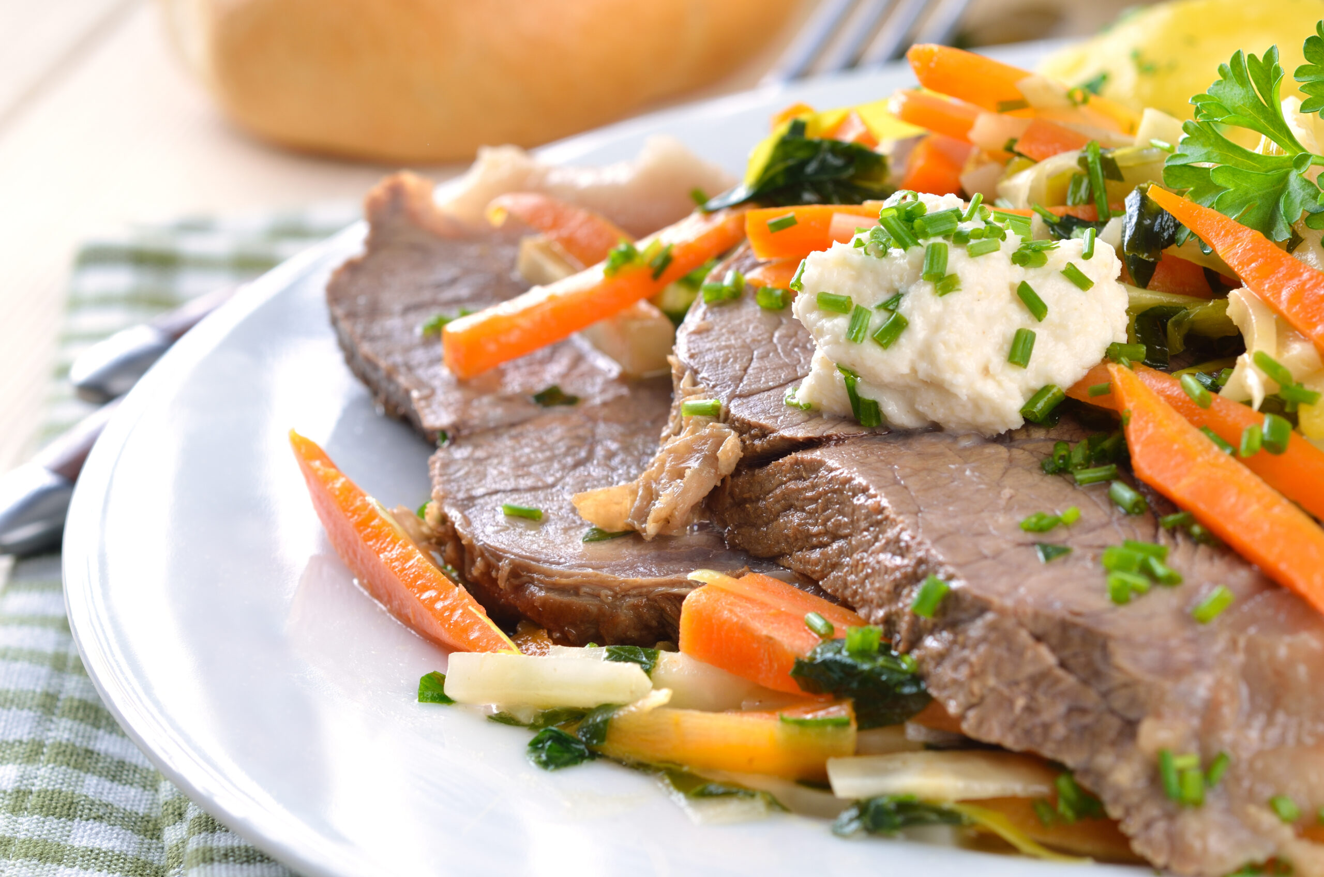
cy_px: 438
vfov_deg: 15.1
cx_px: 662
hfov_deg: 22.7
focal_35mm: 90
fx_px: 3303
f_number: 10
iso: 100
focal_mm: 60
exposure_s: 1/125
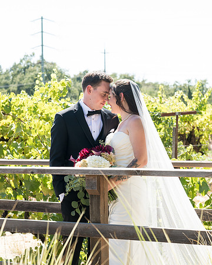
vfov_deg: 17.8
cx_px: 114
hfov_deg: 14.3
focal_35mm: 108
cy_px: 116
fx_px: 847
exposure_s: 1/500
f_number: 4
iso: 200
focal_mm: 48
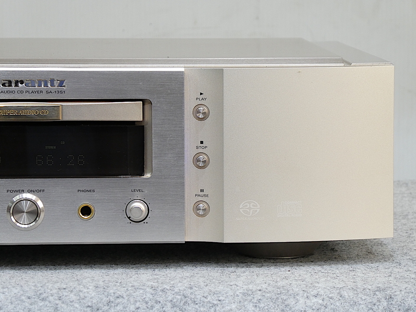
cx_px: 208
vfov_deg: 9.8
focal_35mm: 151
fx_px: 1815
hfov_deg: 13.1
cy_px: 156
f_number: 5.4
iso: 200
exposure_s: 1/15
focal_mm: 27.1
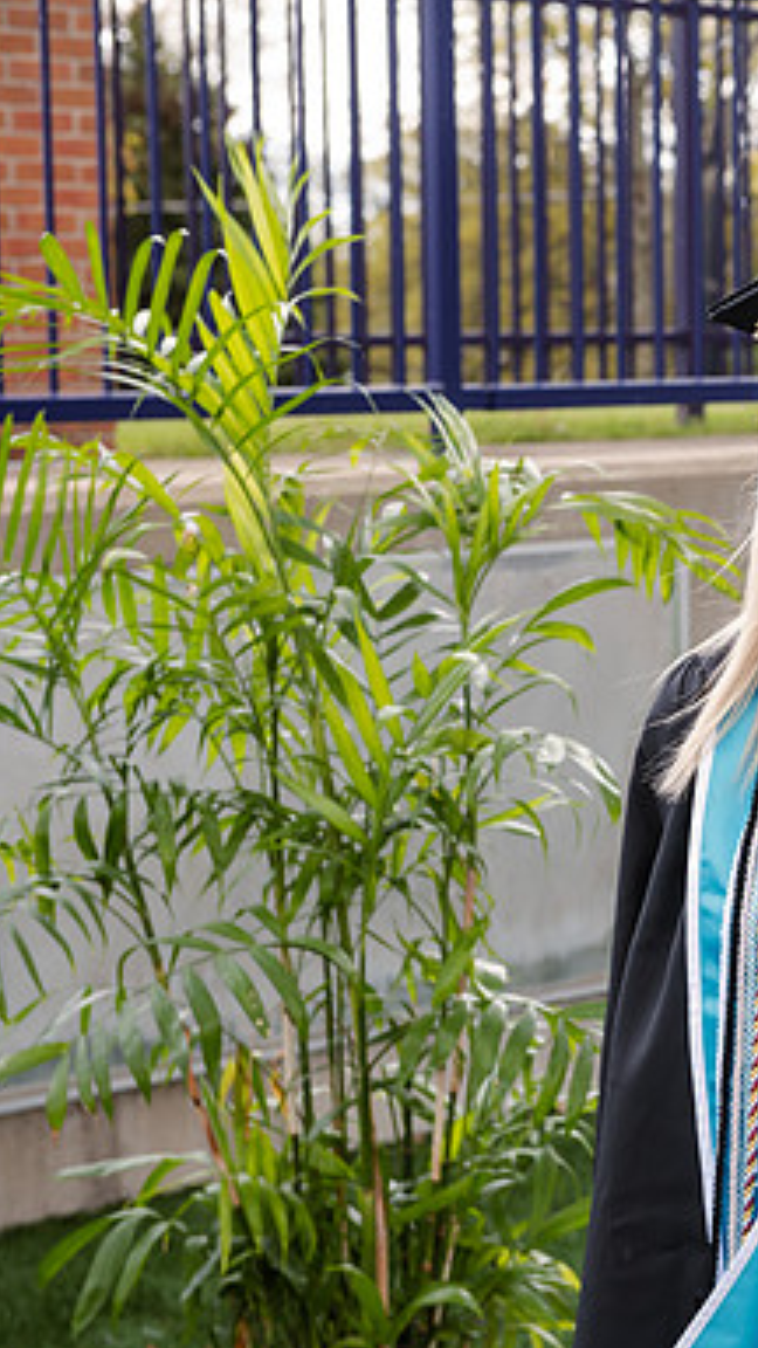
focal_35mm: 95
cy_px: 676
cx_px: 916
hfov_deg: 12.4
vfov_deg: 22.5
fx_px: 3395
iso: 400
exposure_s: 1/200
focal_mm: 60
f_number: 5.6
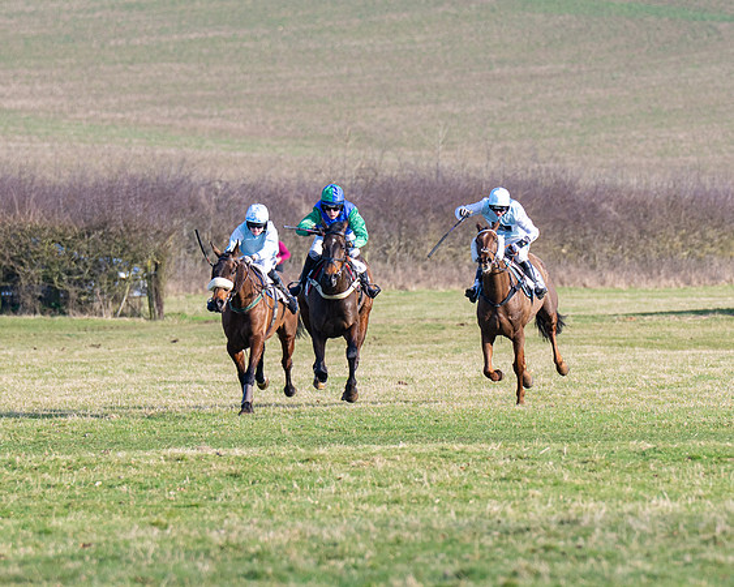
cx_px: 470
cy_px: 371
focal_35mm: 564
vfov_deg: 2.7
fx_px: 12253
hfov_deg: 3.4
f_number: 4
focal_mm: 200
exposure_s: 1/800
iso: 125
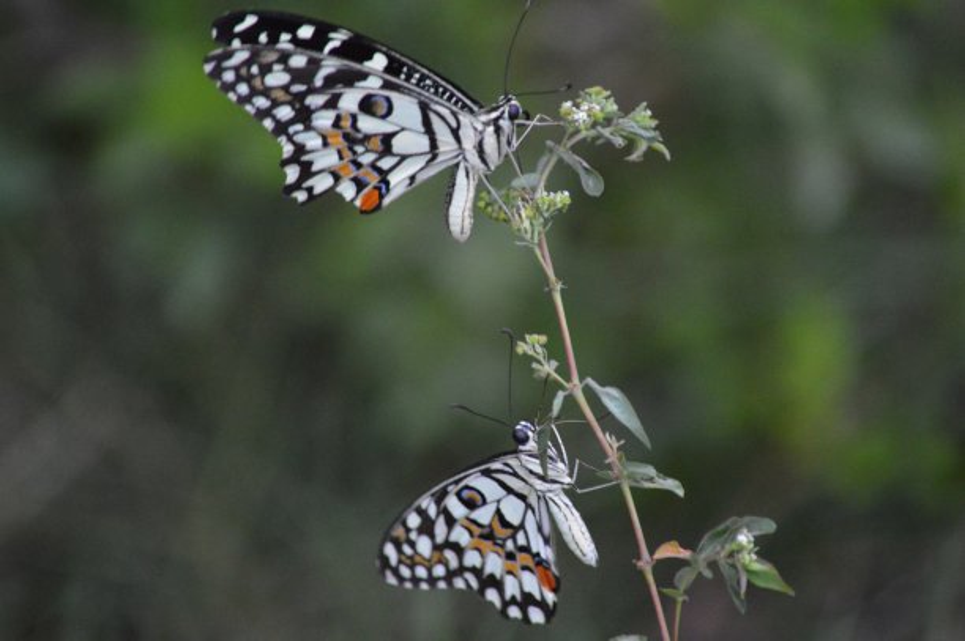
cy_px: 320
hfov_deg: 5.3
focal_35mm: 390
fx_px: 10445
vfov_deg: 3.5
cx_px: 482
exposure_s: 1/250
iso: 3200
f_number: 5.6
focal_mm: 260
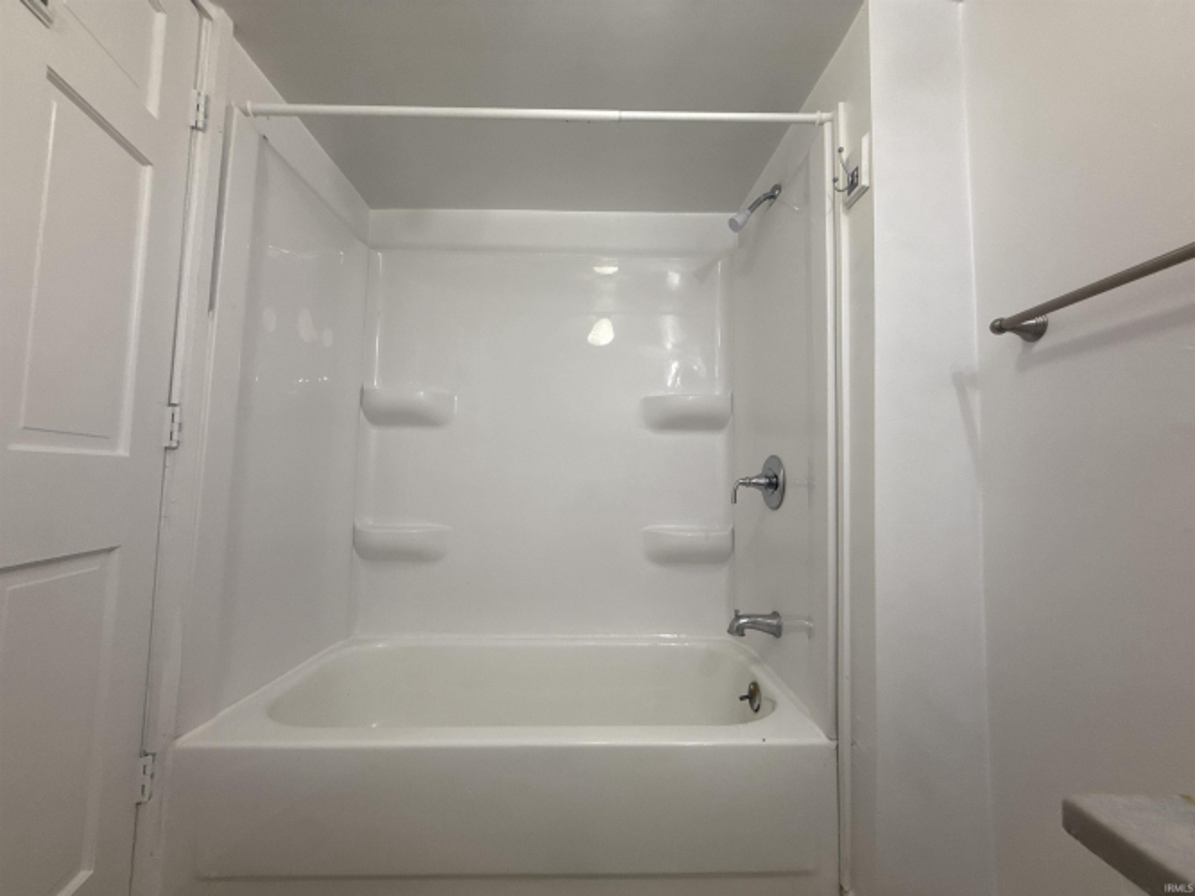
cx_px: 598
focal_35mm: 14
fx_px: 483
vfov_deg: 85.7
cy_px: 448
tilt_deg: +4.3
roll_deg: -1.4
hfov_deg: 102.1
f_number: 2.2
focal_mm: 2.22
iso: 125
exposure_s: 1/120
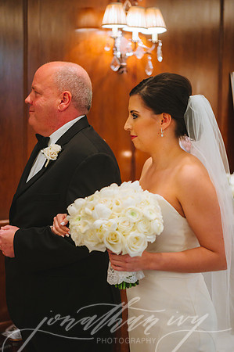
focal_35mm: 70
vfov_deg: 28.9
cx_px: 117
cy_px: 176
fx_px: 684
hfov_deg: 19.4
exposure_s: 1/125
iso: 2500
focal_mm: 70
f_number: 2.8
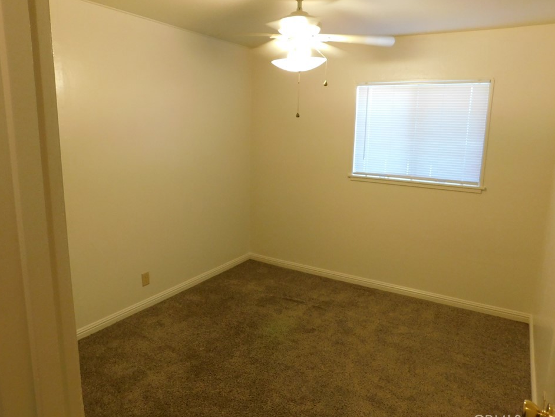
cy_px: 202
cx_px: 278
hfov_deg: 69.4
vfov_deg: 54.9
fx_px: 401
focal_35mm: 25
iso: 280
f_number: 3
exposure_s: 1/30
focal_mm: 4
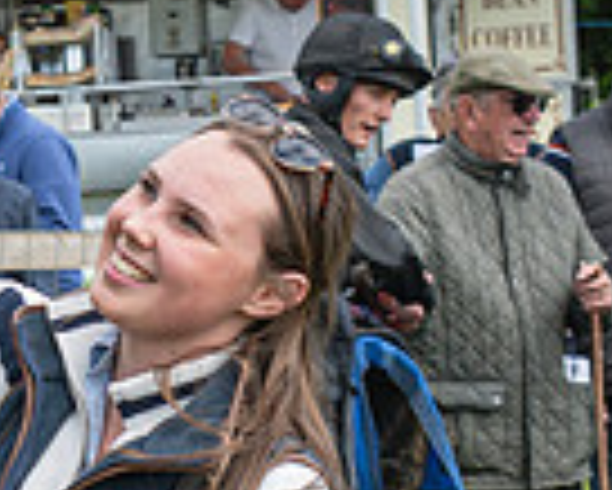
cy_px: 373
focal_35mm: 283
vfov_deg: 5.5
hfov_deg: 6.6
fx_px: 5130
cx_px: -556
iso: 200
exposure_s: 1/200
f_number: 5
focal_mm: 48
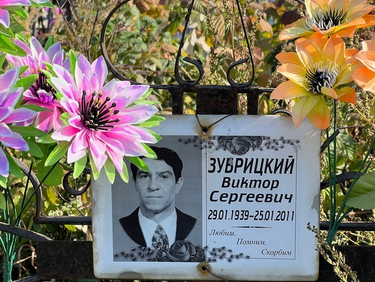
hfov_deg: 21.5
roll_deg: +0.2
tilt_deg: -15.0
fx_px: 986
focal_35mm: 91
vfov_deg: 16.2
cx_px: 202
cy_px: 141
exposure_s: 1/272
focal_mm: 9
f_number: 2.8
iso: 32
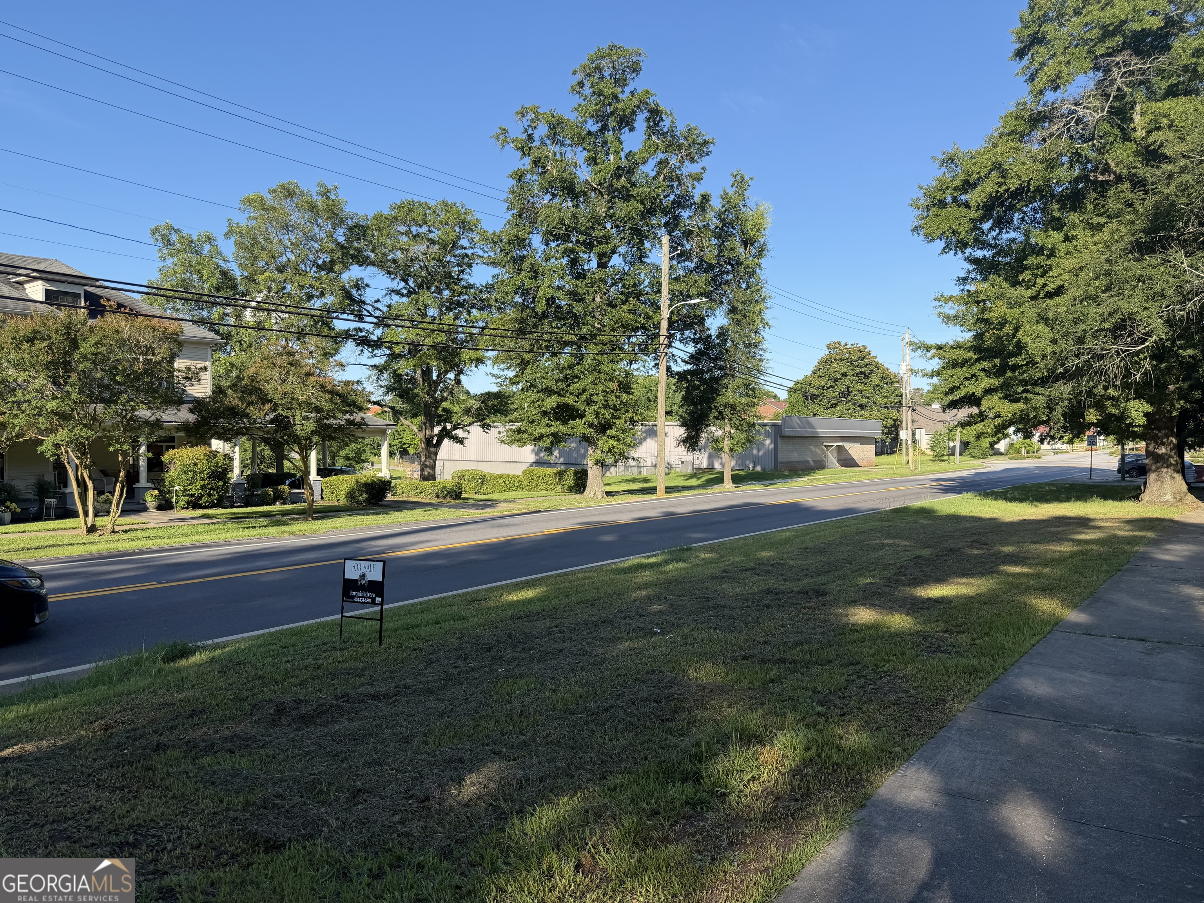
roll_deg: -0.7
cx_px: 602
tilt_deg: -0.5
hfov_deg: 71.6
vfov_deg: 56.8
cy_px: 452
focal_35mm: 24
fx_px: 835
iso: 80
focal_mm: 6.76
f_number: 1.78
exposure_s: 1/1949
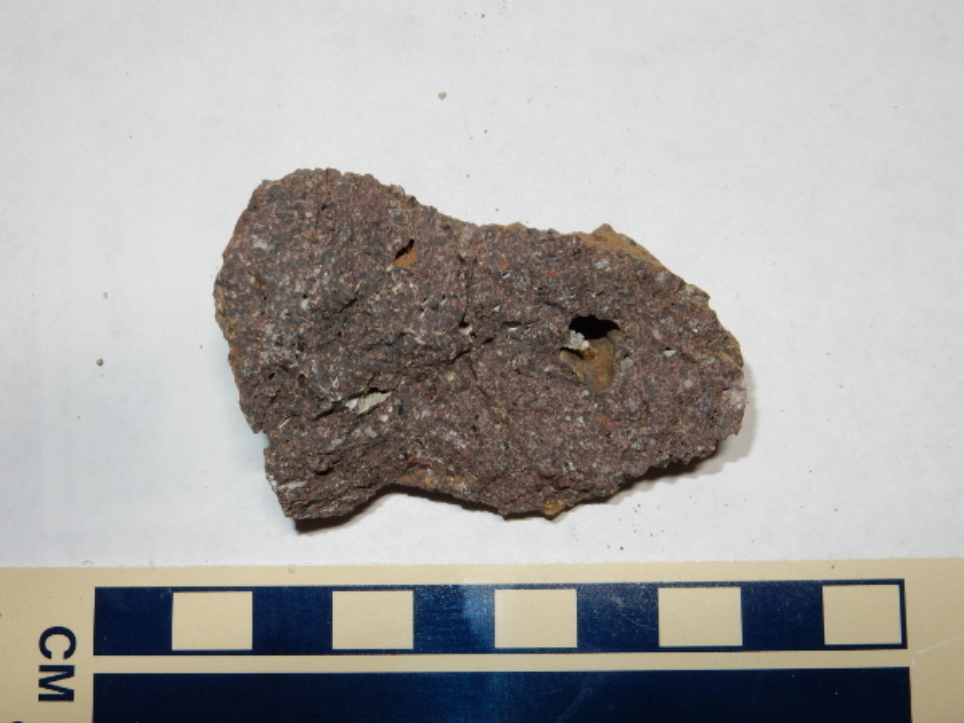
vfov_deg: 28.6
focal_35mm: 51
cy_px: 362
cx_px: 482
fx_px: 1420
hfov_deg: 37.5
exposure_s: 1/30
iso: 200
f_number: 5.6
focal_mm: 9
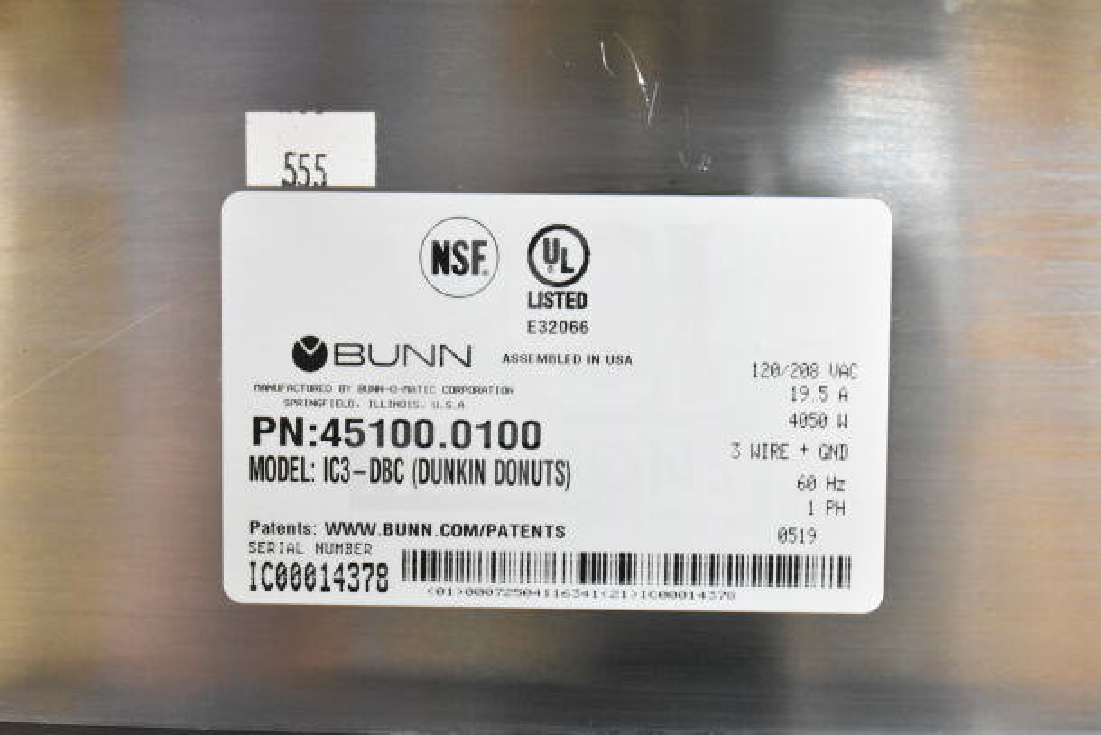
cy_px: 368
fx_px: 2524
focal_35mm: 82
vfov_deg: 16.6
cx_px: 550
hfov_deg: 24.6
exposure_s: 1/100
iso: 4500
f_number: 5.6
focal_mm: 55
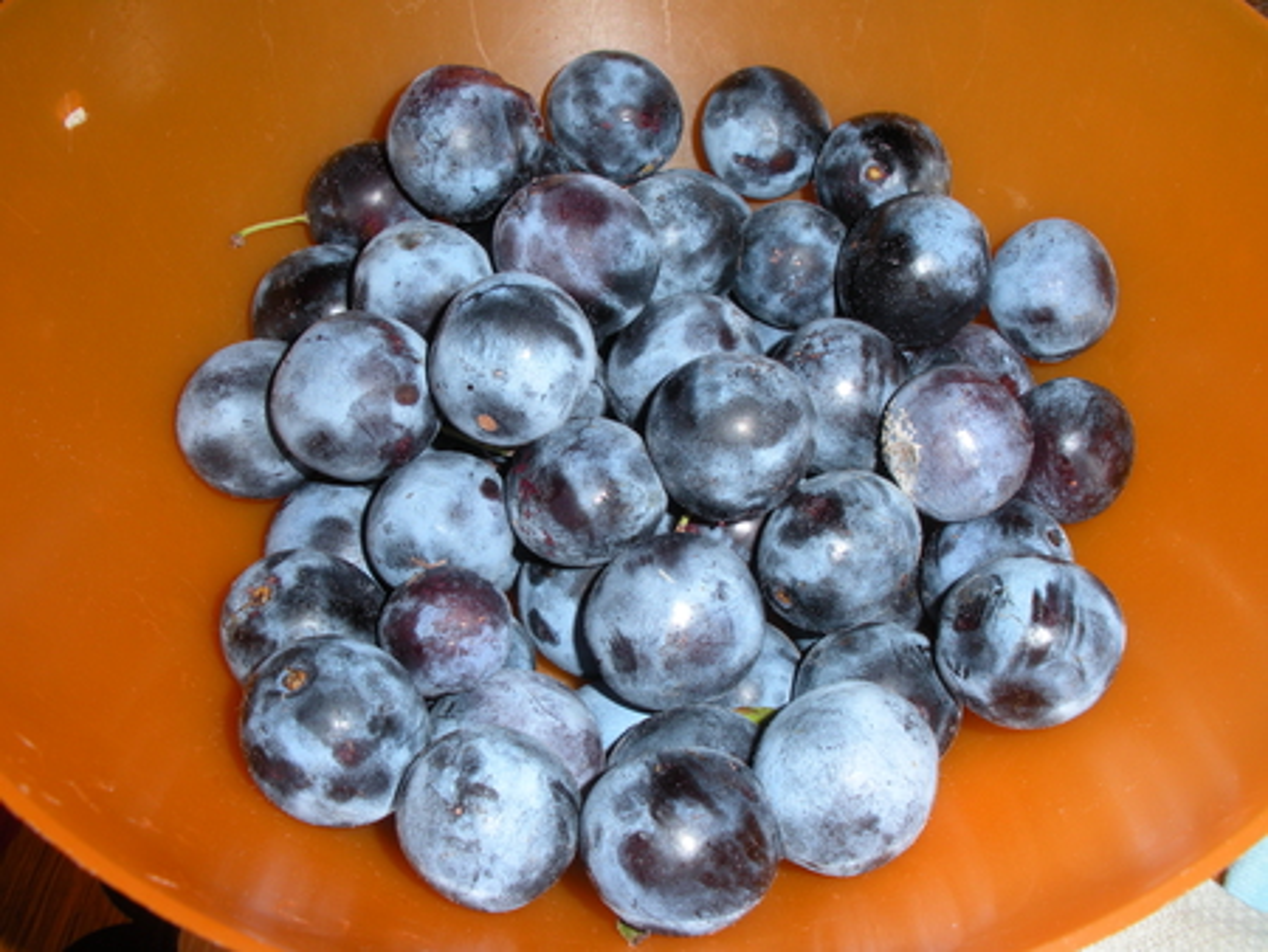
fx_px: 1319
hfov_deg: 51.3
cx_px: 634
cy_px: 476
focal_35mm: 36
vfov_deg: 39.7
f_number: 5.6
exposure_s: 1/60
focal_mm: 6.3
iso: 64
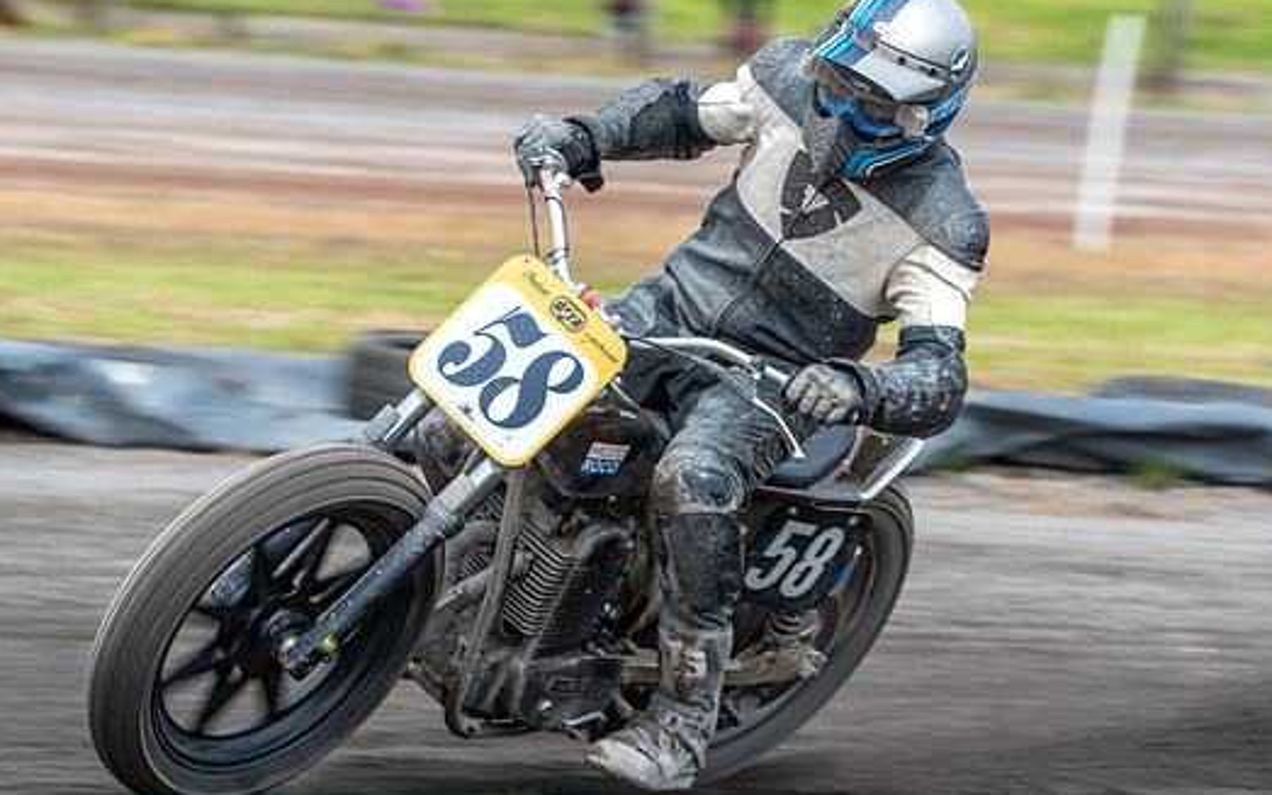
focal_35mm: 350
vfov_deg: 3.8
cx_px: 575
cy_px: 443
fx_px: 12134
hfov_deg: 6.0
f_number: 8
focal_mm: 230
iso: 200
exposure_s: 1/320
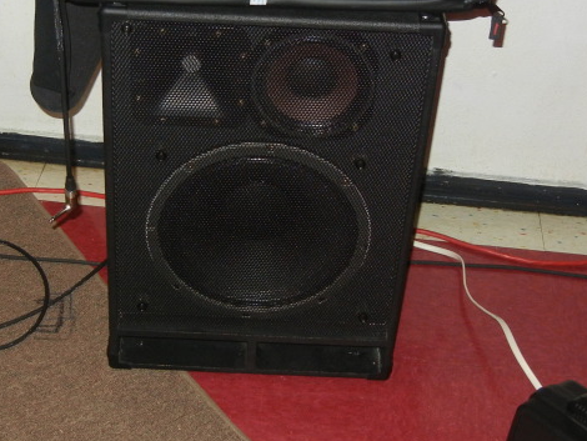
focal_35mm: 74
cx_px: 234
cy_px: 176
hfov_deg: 26.3
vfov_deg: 19.9
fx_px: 1255
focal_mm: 6.2
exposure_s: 1/30
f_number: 3.6
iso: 234
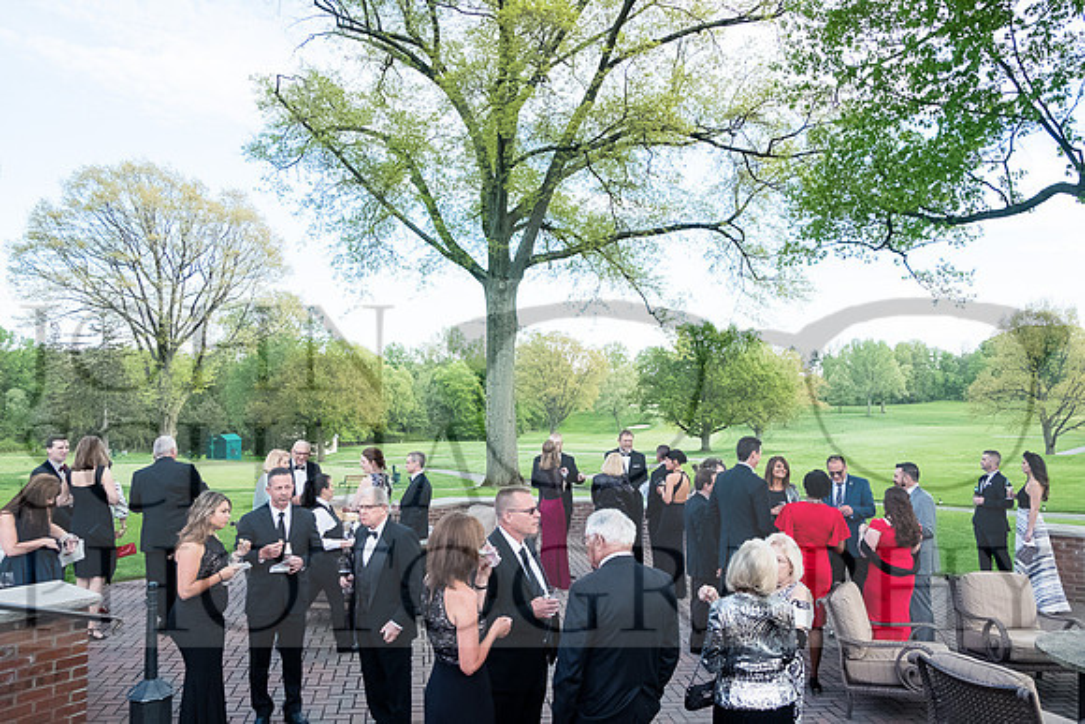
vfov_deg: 48.0
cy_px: 362
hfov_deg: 67.4
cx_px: 542
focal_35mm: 27
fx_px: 814
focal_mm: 18
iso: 3200
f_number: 4
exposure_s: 1/2500
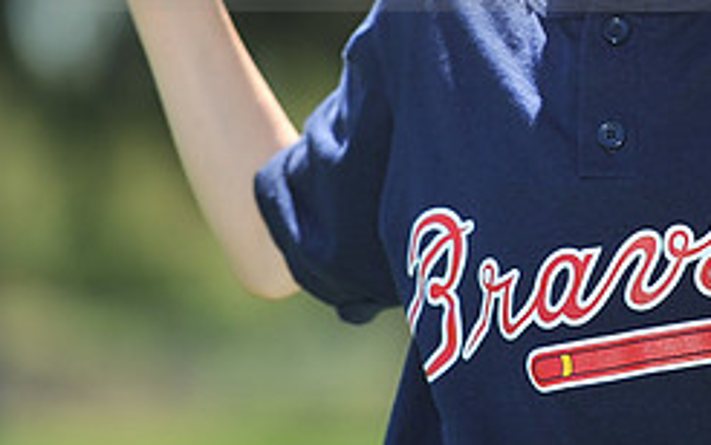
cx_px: 535
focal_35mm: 481
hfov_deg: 4.4
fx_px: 9325
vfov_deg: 2.7
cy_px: -75
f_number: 4.5
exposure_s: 1/1000
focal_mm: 200
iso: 200
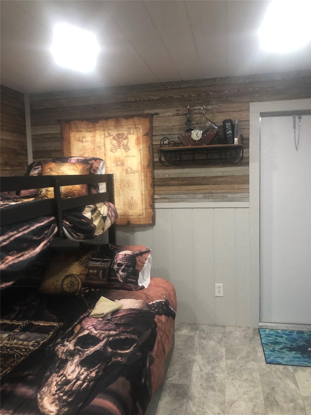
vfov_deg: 63.4
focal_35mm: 28
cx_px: 156
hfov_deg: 49.7
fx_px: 335
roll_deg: +0.2
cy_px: 208
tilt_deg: -7.0
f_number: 1.8
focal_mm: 3.99
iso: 40
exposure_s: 1/20
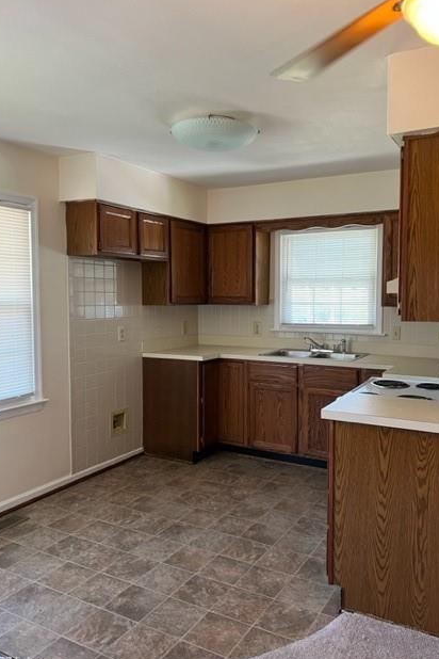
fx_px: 512
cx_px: 240
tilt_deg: -2.5
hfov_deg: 46.3
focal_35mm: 28
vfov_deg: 65.5
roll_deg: +0.0
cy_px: 332
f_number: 1.5
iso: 100
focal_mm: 5.7
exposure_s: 1/60
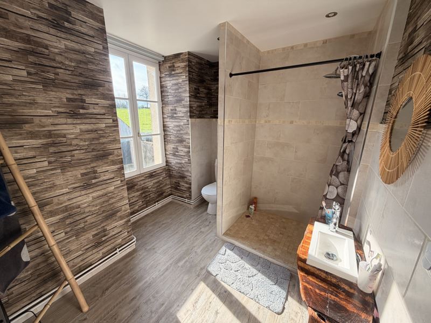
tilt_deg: -14.5
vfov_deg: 85.7
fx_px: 174
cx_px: 216
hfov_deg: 102.1
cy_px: 162
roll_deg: -0.2
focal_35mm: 14
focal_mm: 2.22
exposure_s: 1/223
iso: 50
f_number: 2.2
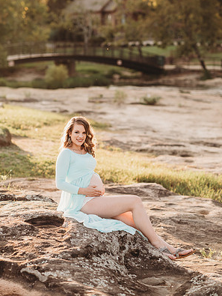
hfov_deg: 15.9
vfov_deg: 21.1
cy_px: 133
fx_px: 794
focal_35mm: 93
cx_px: 111
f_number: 2.5
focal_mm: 85
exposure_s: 1/500
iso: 160
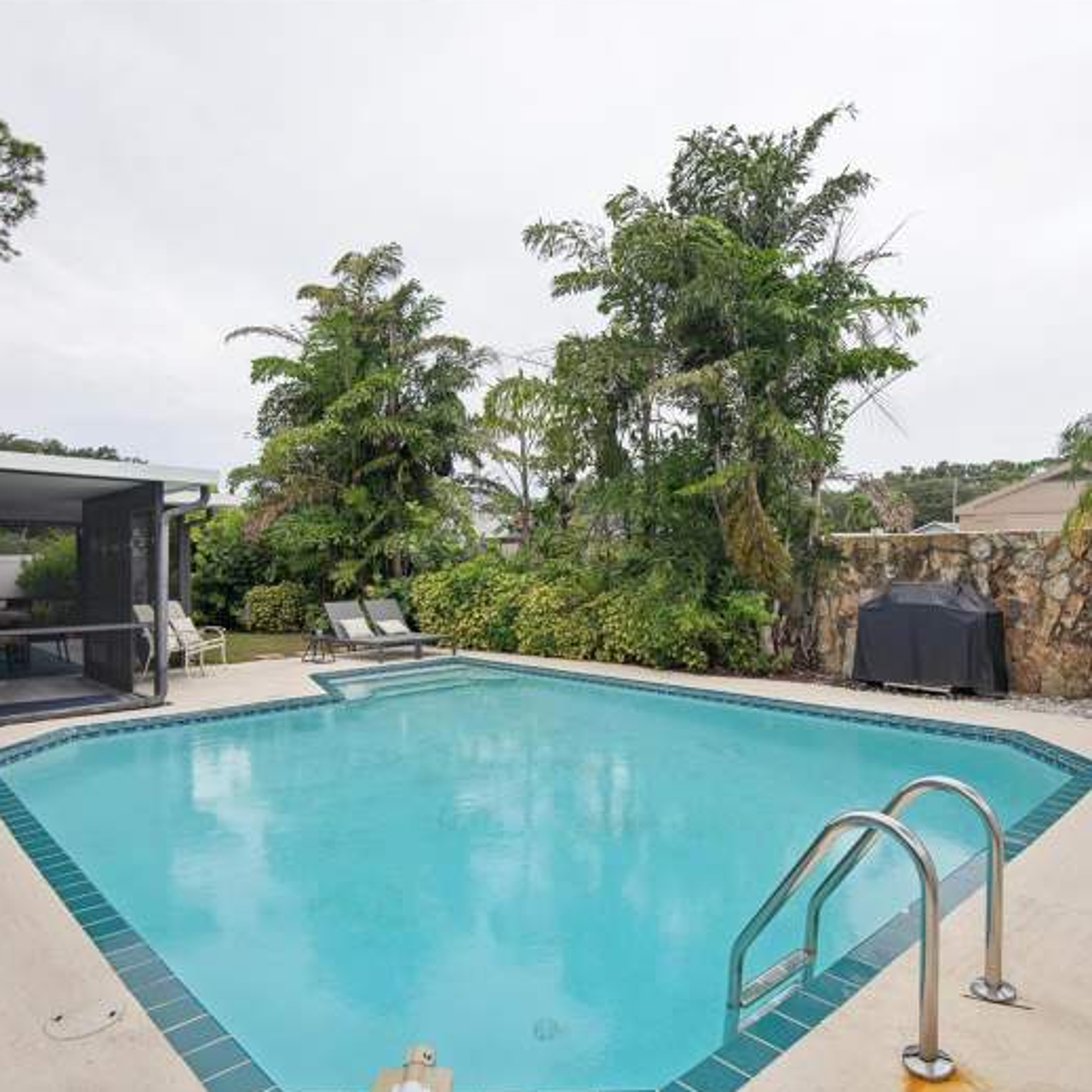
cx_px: 554
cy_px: 549
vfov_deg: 72.1
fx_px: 749
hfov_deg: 72.1
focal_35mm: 21
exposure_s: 1/320
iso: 100
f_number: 7.1
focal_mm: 16
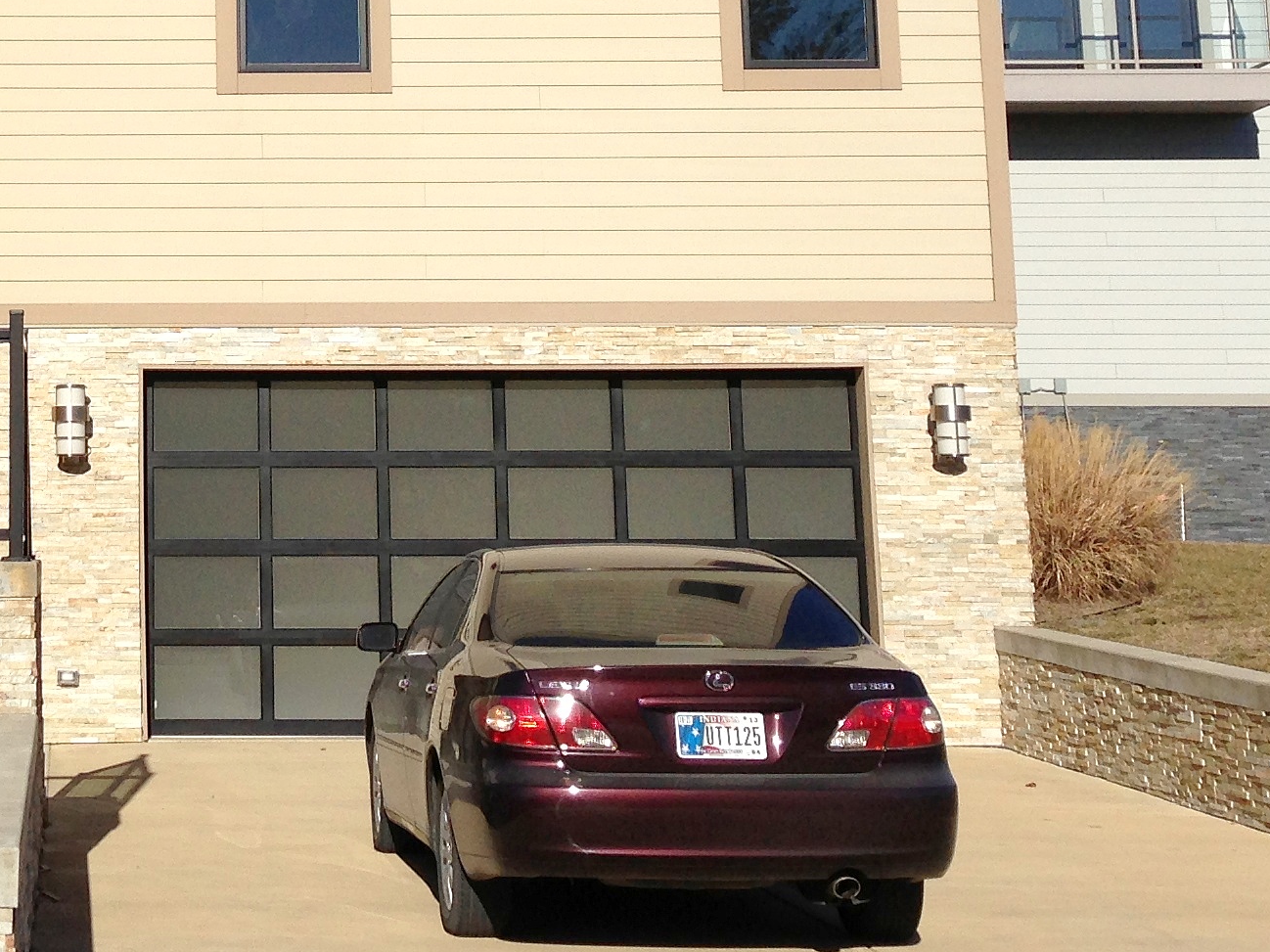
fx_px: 3045
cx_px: 29
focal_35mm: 83
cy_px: -19
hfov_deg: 22.7
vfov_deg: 17.3
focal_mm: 4.13
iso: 50
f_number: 2.4
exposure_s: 1/2857
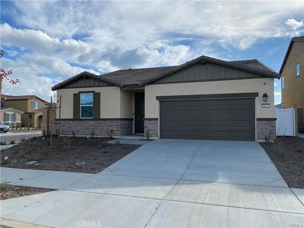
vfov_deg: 53.1
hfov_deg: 67.3
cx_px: 152
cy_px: 114
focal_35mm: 26
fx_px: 228
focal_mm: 4.25
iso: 32
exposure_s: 1/3610
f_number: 1.8
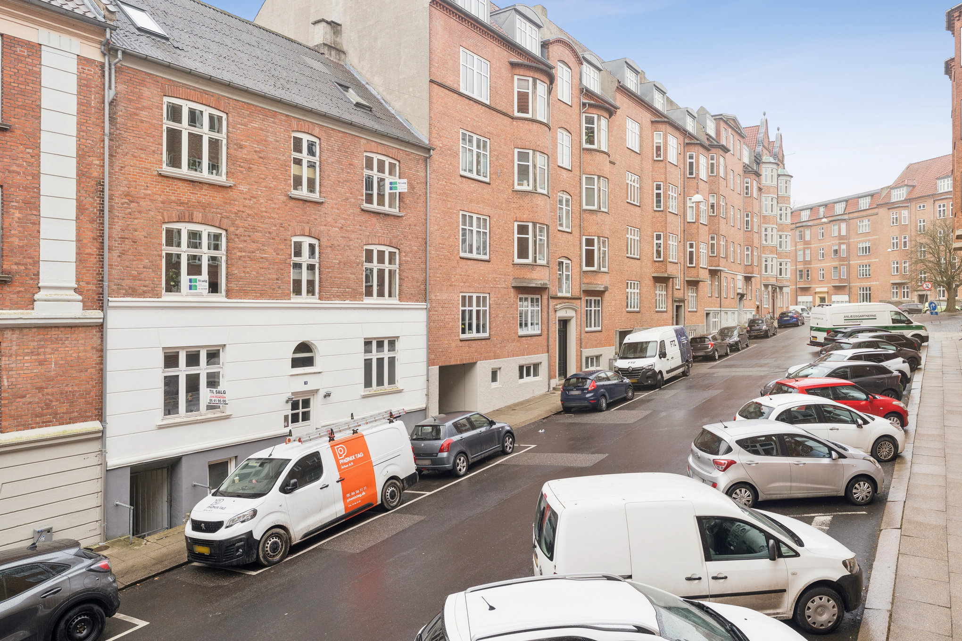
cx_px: 481
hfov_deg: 73.7
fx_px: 641
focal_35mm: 24
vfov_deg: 53.1
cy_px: 320
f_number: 7.1
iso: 800
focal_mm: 24
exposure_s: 1/320
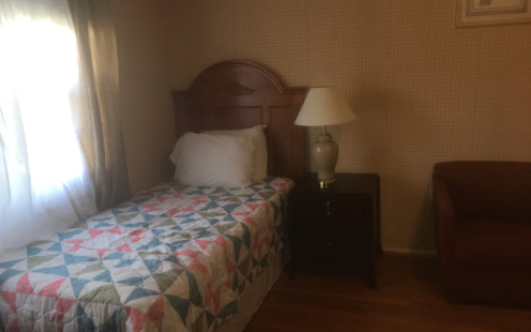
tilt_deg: -14.8
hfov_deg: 61.2
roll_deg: +2.6
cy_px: 173
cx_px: 264
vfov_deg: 40.6
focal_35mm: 31
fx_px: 449
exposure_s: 1/30
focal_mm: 4.15
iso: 40
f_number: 2.2
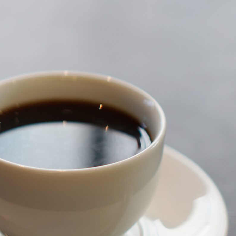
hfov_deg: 15.4
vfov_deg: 15.4
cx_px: 64
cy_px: 161
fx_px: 872
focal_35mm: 113
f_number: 2
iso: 100
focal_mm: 35
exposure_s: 1/125
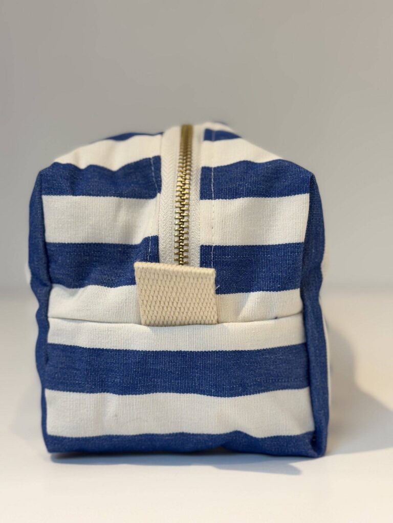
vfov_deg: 39.7
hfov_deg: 30.3
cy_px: 262
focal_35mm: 48
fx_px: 727
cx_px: 196
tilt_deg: -6.4
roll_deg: +0.6
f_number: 1.78
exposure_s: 1/100
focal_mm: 6.76
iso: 50
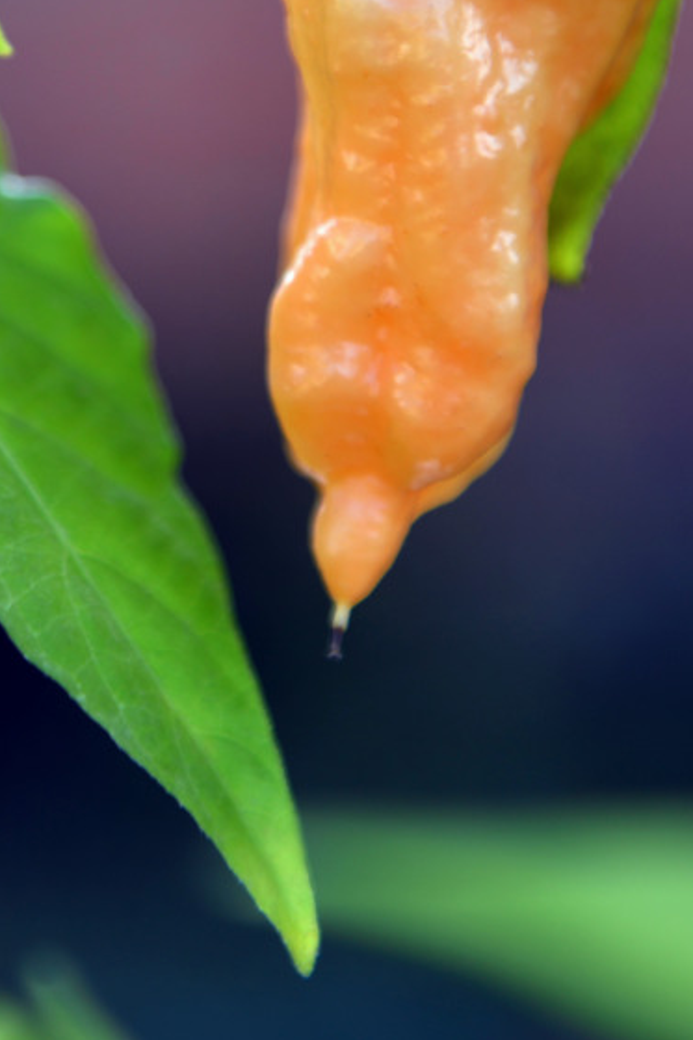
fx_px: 3611
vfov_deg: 16.2
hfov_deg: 11.0
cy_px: 167
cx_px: 392
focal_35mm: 125
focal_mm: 70
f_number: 2.8
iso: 100
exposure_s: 1/200
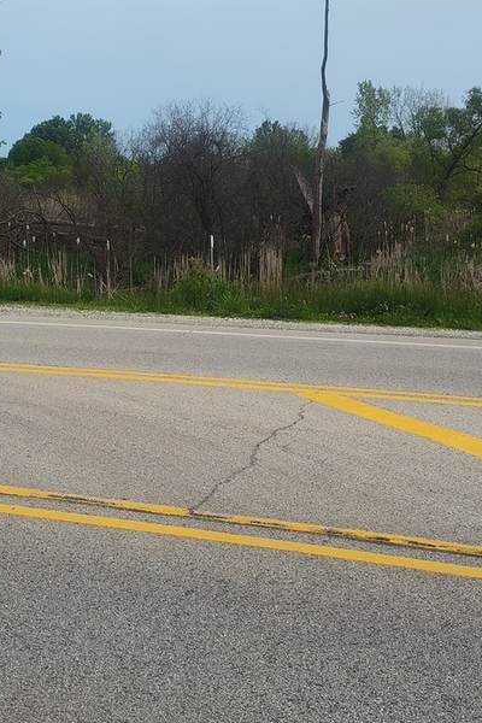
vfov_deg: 38.1
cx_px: 145
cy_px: 204
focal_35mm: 51
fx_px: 1024
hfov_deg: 26.3
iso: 100
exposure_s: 1/1553
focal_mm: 5.56
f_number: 1.8
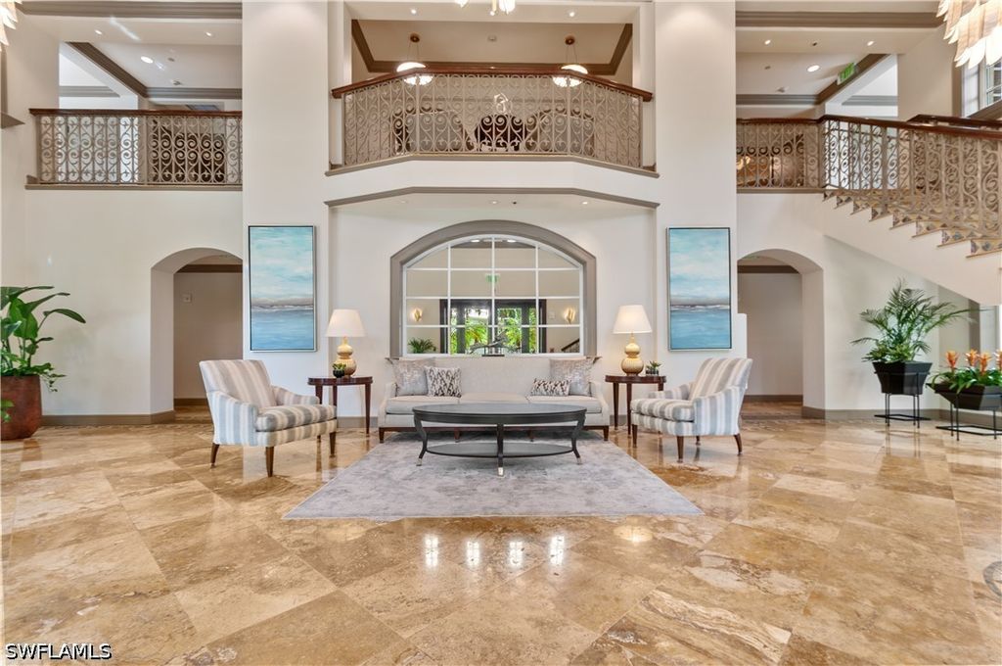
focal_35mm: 15
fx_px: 417
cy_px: 333
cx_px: 501
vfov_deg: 77.2
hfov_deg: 100.5
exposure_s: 1/2.5
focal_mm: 10
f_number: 8
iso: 200
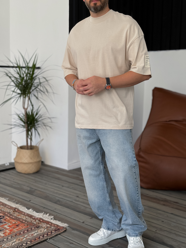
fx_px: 344
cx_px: 93
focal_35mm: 48
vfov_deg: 39.7
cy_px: 124
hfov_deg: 30.3
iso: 64
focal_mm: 6.86
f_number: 1.8
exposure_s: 1/180
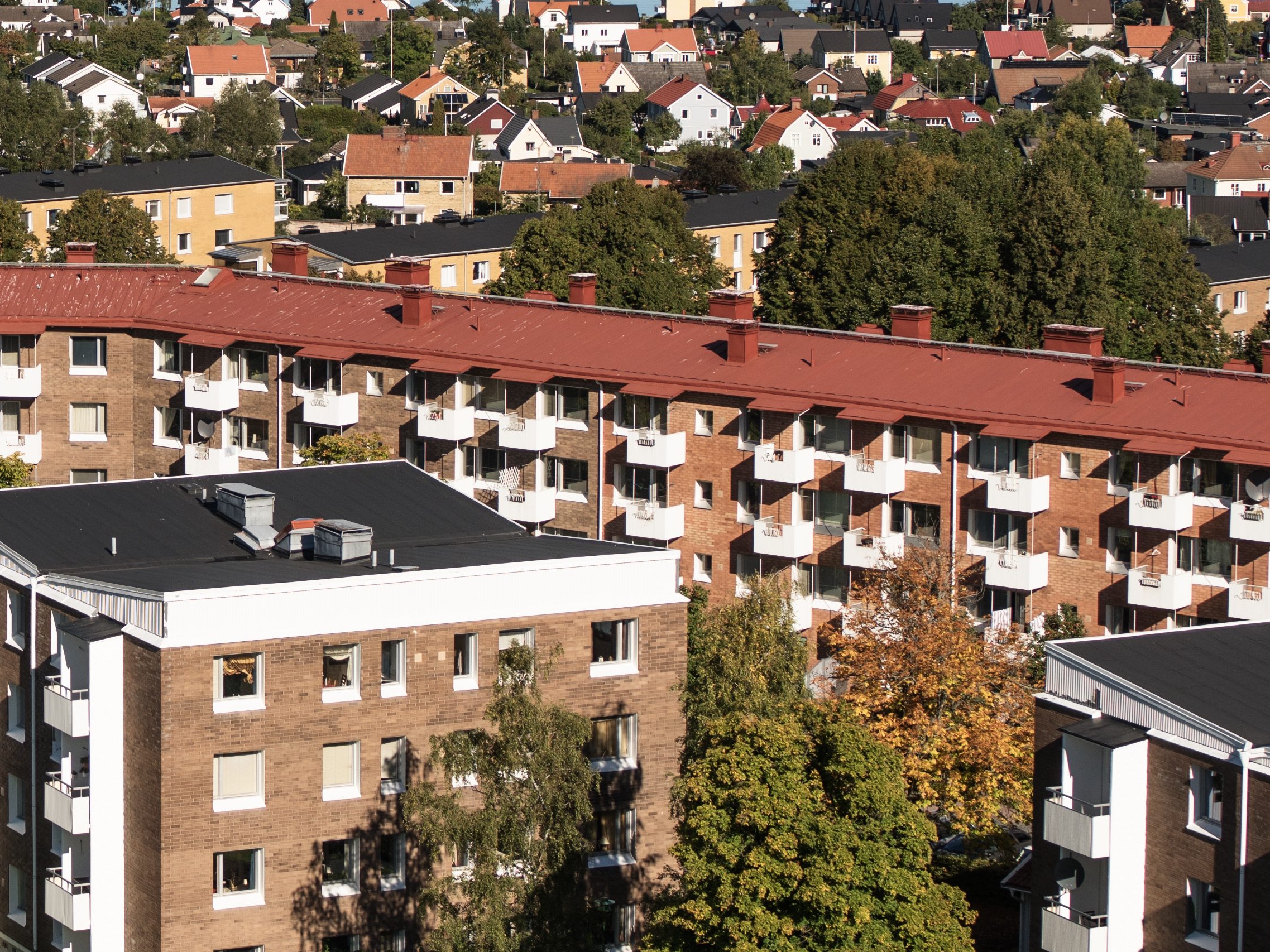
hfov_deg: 15.3
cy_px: 131
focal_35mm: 127
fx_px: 4659
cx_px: 13
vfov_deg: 11.6
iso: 100
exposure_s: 1/1000
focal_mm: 45
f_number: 6.3
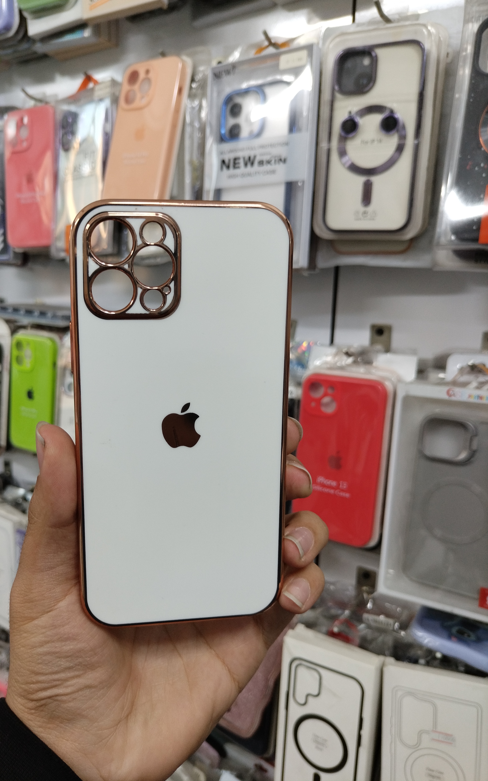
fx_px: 596
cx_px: 192
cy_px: 391
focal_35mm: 28
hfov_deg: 44.3
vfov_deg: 66.5
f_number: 1.8
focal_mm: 4.7
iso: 160
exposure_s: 1/50
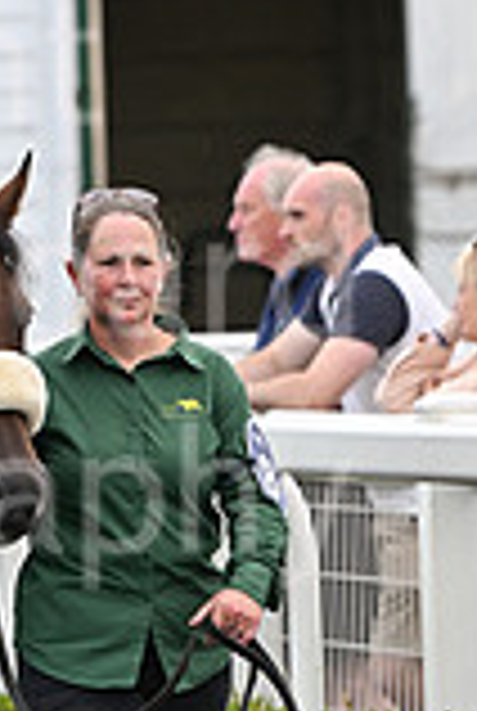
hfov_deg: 2.4
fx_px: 11239
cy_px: 310
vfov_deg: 3.6
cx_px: -135
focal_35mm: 568
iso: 800
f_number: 4.5
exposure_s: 1/1600
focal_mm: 200
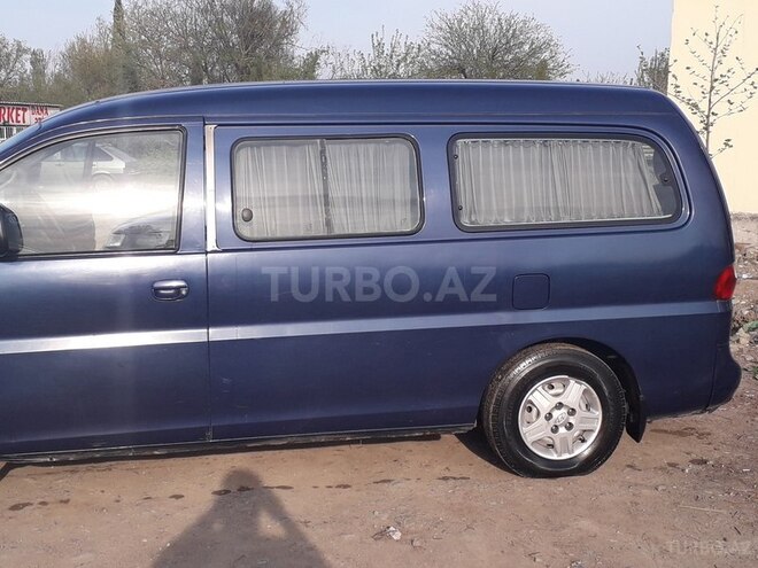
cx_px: 379
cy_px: 284
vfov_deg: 51.4
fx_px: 591
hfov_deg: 65.3
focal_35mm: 27
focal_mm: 3.6
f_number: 1.9
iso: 40
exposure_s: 1/868
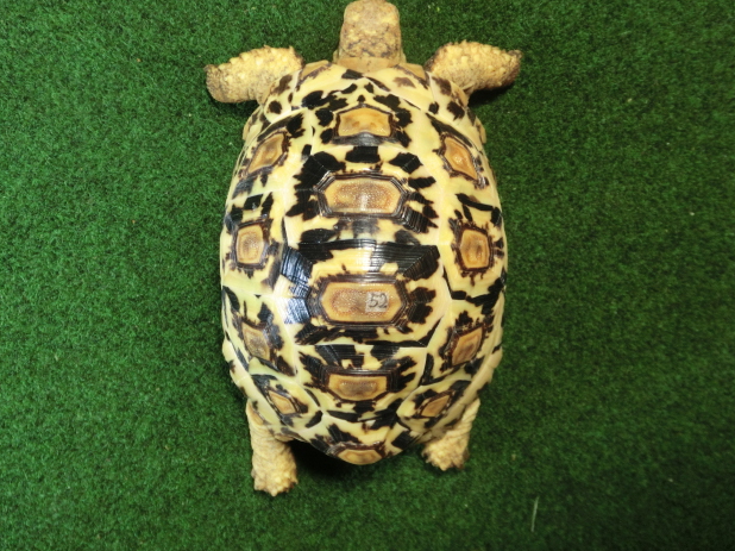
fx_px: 616
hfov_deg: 61.7
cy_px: 268
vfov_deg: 48.2
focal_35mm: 29
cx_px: 363
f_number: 3
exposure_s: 1/60
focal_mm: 5
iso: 320
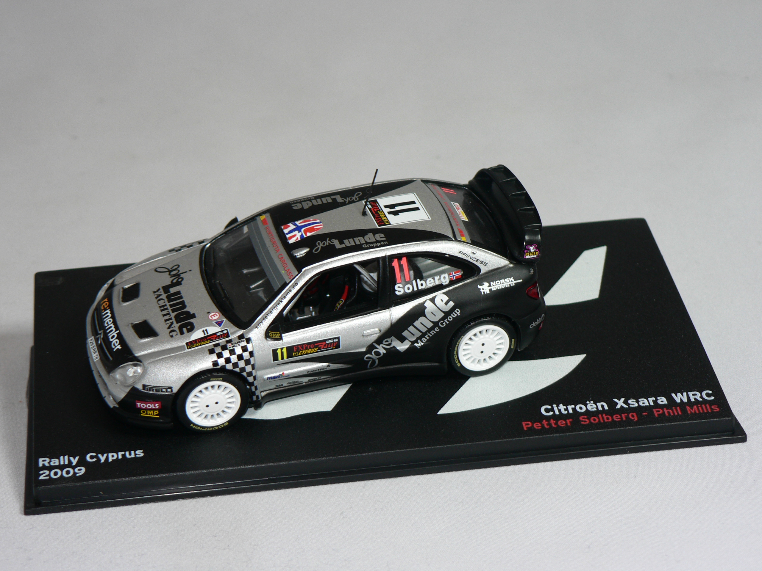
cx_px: 381
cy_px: 286
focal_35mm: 91
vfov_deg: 16.2
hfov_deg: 21.5
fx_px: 2003
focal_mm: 15.2
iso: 80
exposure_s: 1/60
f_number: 3.2
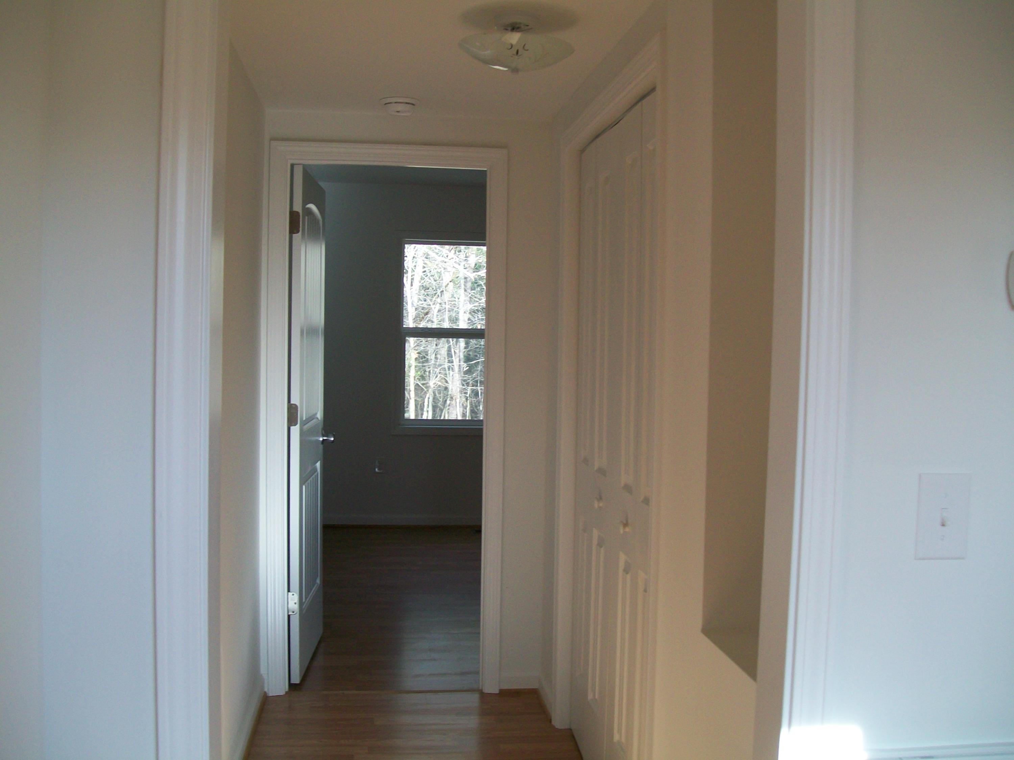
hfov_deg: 51.4
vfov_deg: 39.7
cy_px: 380
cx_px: 507
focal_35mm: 36
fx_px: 1055
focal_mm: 6
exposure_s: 1/80
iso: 64
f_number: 2.7
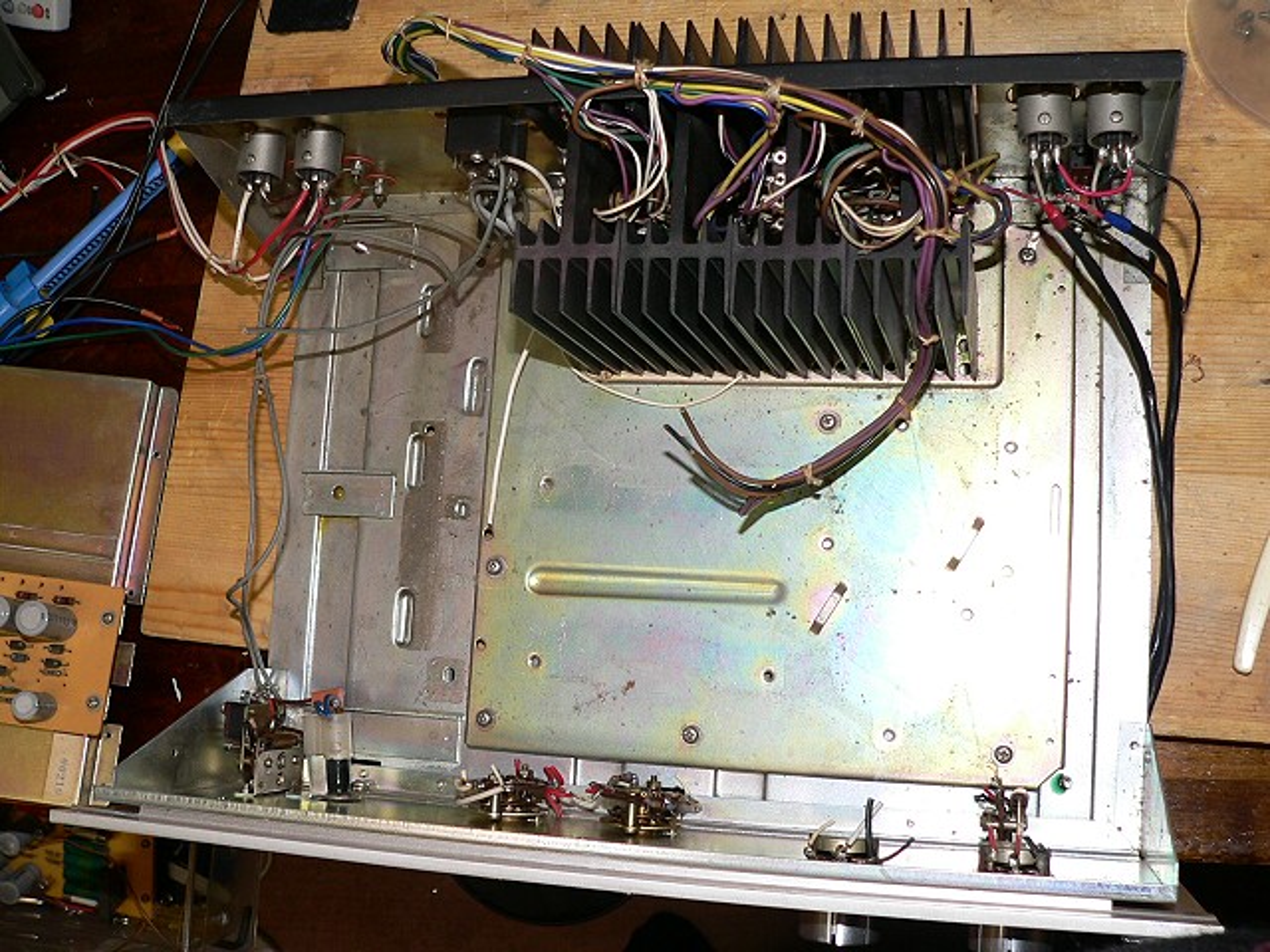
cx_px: 635
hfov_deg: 51.4
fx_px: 1321
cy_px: 476
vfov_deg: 39.7
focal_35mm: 36
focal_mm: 6
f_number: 2.8
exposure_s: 1/30
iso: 100
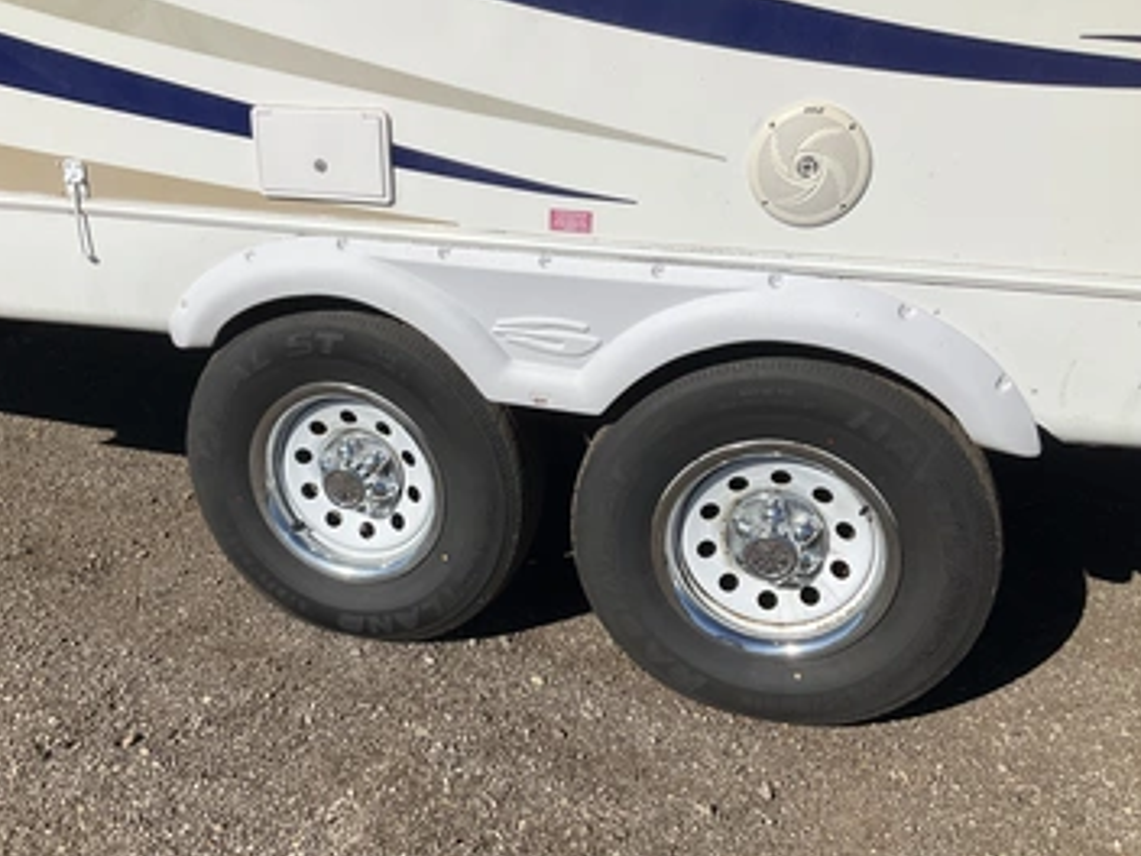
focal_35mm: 33
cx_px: 512
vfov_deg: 42.9
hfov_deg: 55.2
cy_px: 457
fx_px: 1088
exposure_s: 1/5263
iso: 25
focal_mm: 3
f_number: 1.8
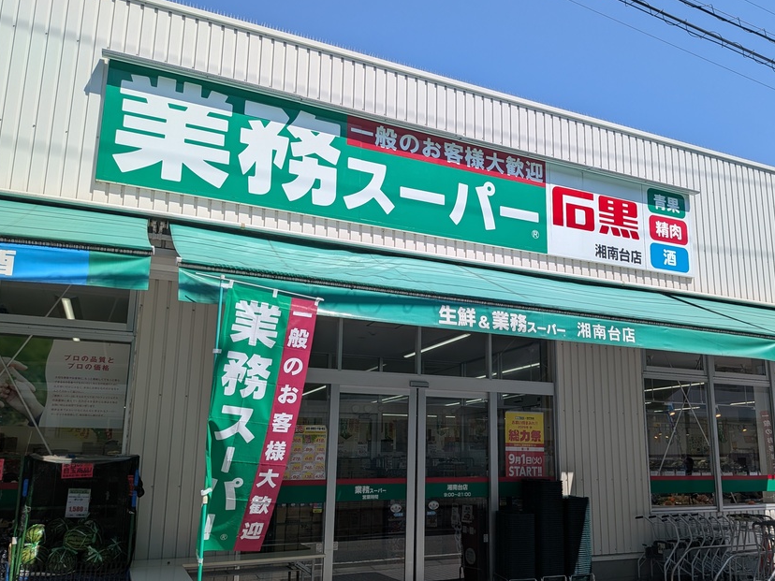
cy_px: 341
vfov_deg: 48.0
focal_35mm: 29
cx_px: 456
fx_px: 649
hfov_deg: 61.2
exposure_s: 1/2037
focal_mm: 4.53
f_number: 1.7
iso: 24
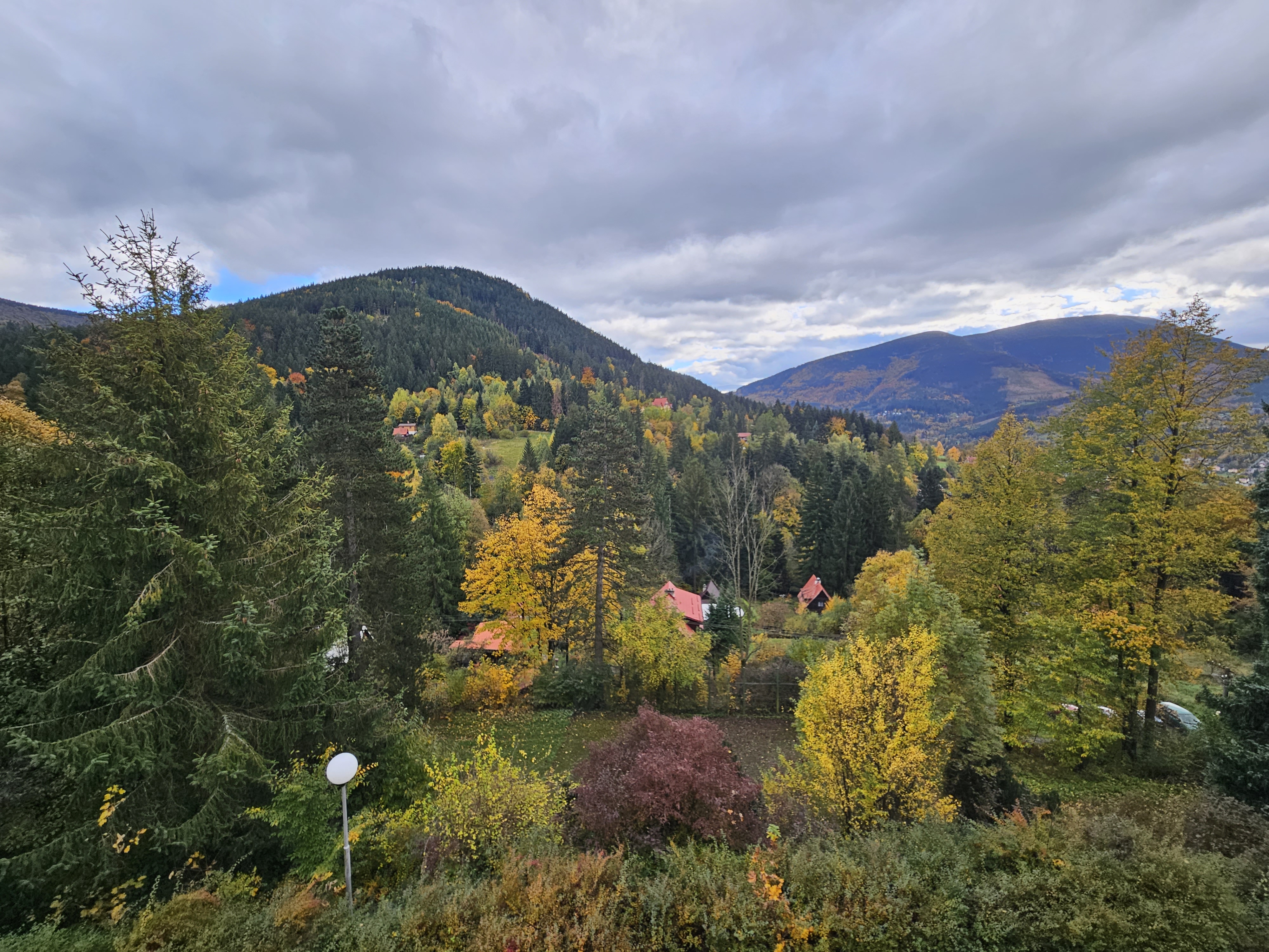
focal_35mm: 13
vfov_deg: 89.9
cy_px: 476
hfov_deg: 106.2
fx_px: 477
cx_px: 634
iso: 50
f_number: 2.2
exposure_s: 1/260
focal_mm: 2.2
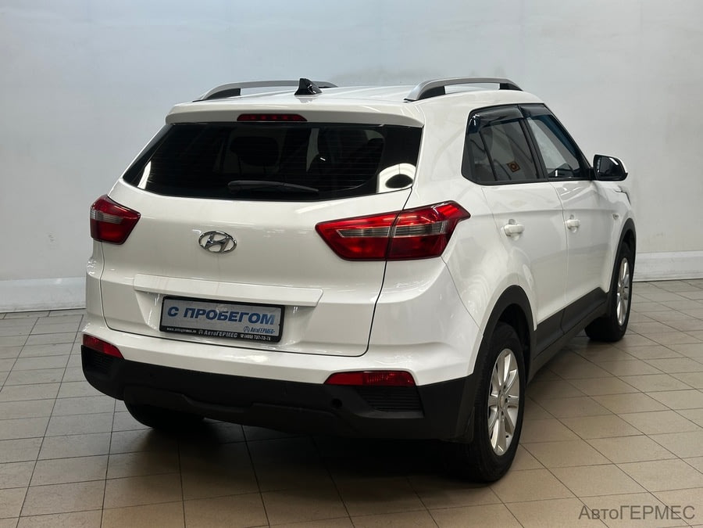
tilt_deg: -9.0
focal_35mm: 48
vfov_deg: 30.3
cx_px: 352
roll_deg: +0.7
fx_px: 975
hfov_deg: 39.7
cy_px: 264
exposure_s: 1/50
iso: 50
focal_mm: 6.86
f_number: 1.78
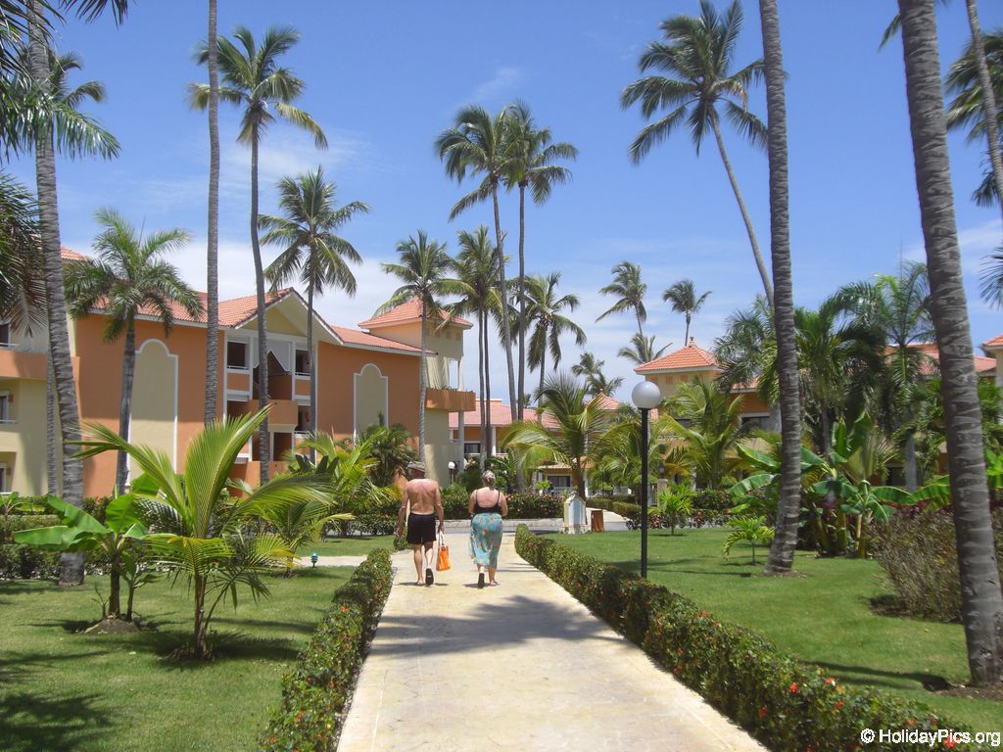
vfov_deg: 37.7
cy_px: 376
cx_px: 502
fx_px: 1101
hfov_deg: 49.0
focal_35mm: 38
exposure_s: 1/160
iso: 64
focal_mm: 6.2
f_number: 8
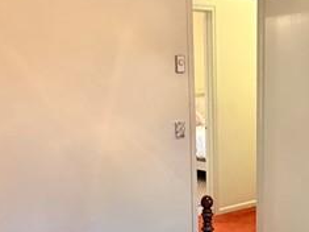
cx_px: 185
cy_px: 214
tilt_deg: -15.4
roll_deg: +2.1
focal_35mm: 61
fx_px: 544
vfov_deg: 23.3
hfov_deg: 31.6
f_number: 2.2
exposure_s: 1/60
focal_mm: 2.22
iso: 640
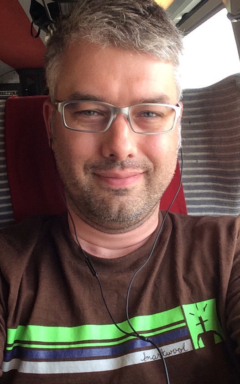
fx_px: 429
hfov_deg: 31.2
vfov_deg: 48.1
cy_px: 211
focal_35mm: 41
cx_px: 131
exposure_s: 1/60
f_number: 2.4
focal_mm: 2.15
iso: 64
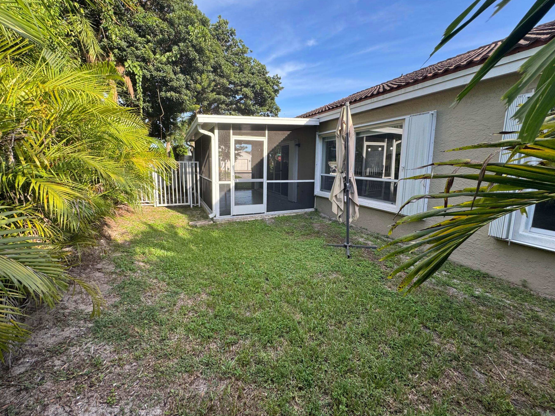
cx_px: 267
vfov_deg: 81.7
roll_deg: -0.6
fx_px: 240
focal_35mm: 15
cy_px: 197
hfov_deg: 98.1
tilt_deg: -8.4
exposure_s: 1/277
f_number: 2.2
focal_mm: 2.22
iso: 40
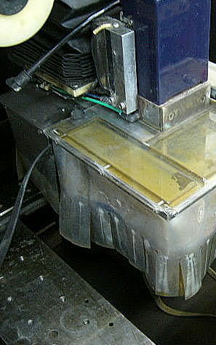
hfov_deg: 25.4
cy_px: 172
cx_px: 175
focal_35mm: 50
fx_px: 471
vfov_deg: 40.3
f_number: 2.8
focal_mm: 5.8
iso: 200
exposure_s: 1/8
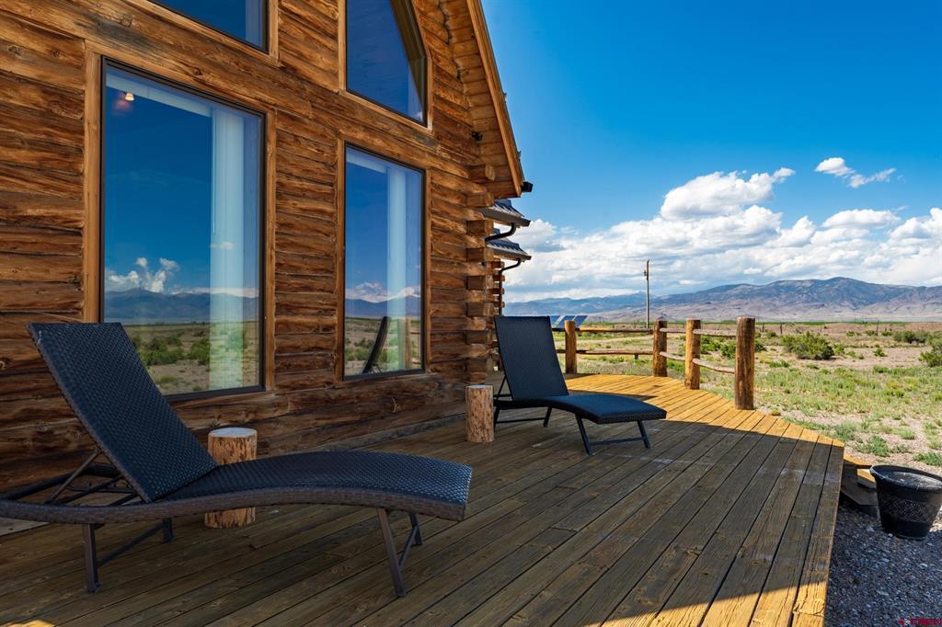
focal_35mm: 27
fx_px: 706
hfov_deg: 67.4
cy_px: 314
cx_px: 471
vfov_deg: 47.9
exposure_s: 1/2000
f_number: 8
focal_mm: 27
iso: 100
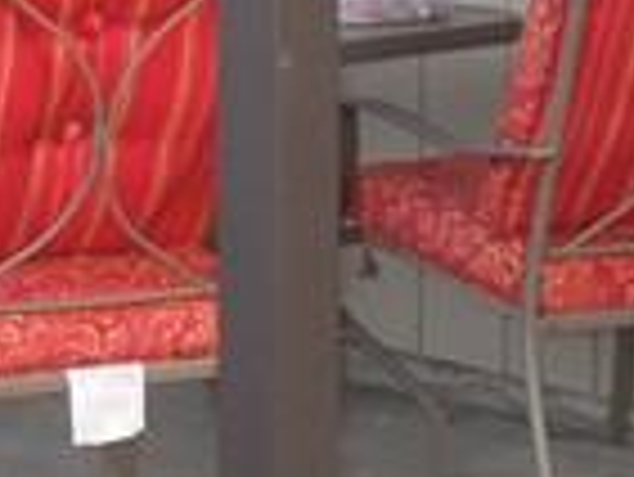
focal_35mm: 181
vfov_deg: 8.2
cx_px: 526
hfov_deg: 10.9
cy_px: 104
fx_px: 3318
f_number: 3.3
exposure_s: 1/40
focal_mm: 4.5
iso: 180
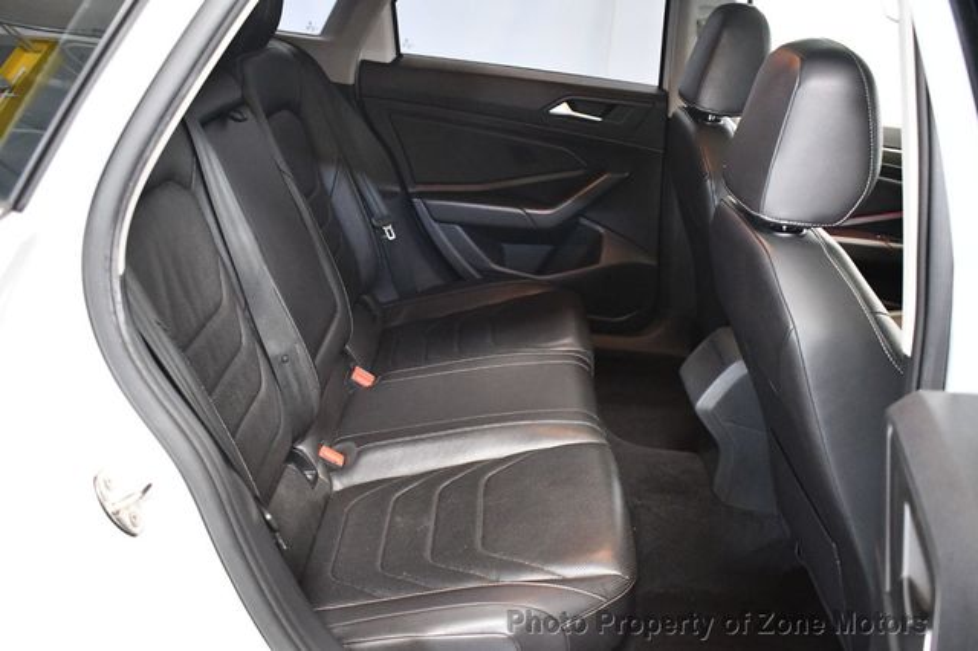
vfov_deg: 39.9
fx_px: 896
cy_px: 326
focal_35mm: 33
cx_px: 489
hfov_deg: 57.2
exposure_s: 1/60
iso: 7200
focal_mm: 22
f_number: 3.8
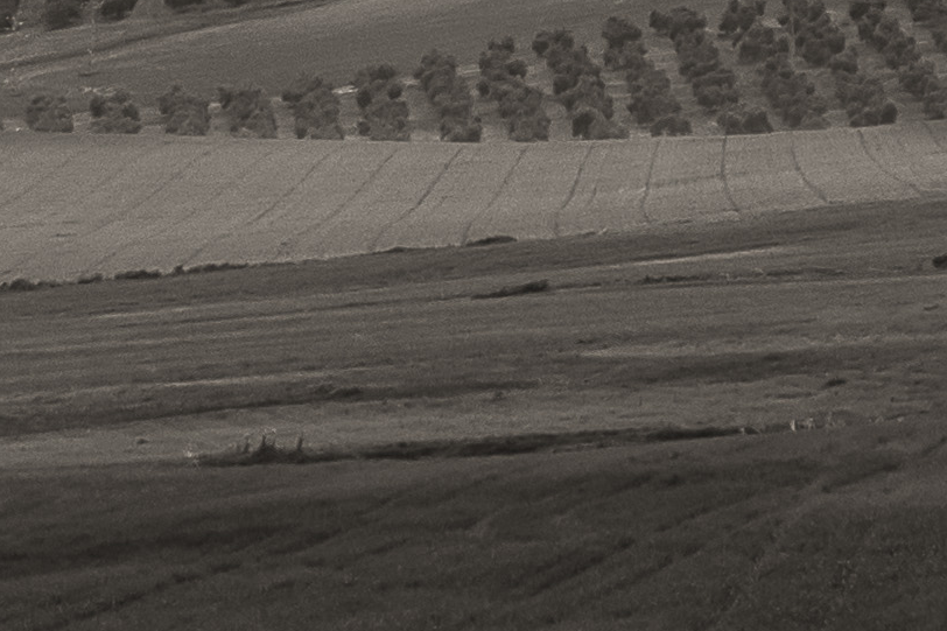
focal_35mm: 221
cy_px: -499
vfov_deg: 6.1
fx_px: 5812
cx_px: 2404
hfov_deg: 8.4
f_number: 11
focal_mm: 28
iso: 100
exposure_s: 1
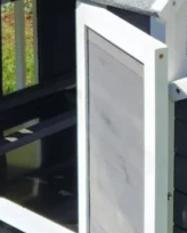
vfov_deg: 15.3
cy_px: -10
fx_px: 848
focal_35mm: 123
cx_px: 140
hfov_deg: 12.5
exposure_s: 1/1493
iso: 20
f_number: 1.8
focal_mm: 5.4
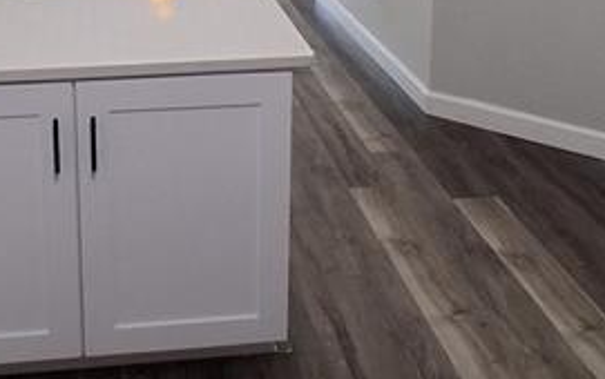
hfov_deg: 39.2
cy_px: -65
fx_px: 842
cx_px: 221
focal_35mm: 51
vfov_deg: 23.4
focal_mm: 1.4
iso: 125
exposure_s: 1/40
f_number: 2.2
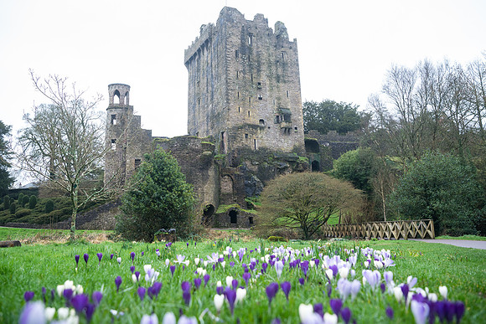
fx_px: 465
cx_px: 244
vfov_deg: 38.4
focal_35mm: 34
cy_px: 144
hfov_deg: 55.2
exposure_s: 1/200
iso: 320
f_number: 4.5
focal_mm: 31
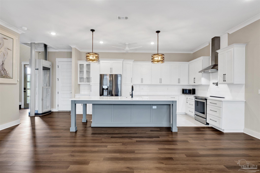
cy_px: 86
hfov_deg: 88.4
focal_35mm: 18
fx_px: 134
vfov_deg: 65.9
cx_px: 130
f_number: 13
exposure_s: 1/2.5
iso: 400
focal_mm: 18.5
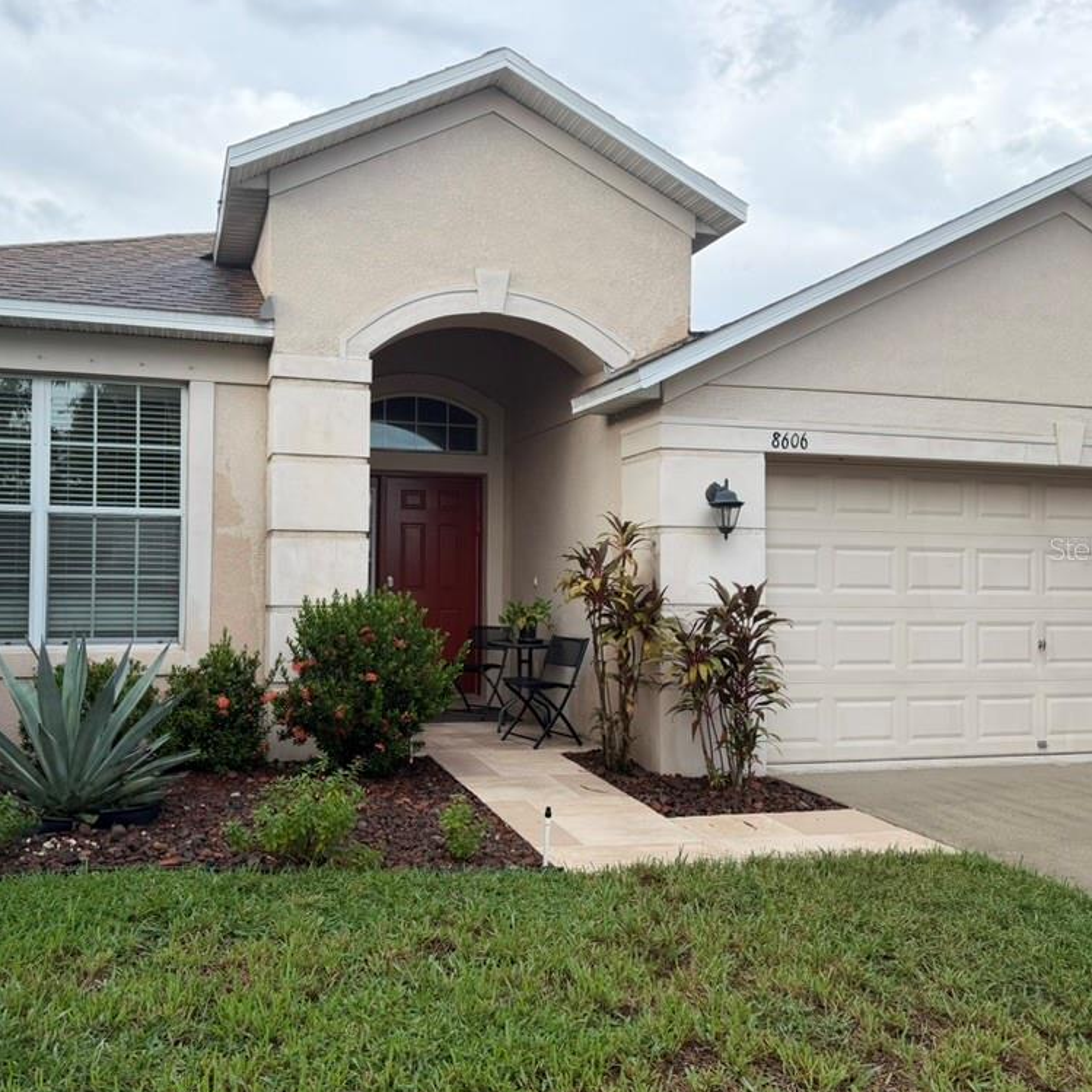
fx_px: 1035
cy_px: 548
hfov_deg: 55.2
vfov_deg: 55.6
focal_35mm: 29
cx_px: 440
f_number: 1.78
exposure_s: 1/1211
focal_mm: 6.76
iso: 100
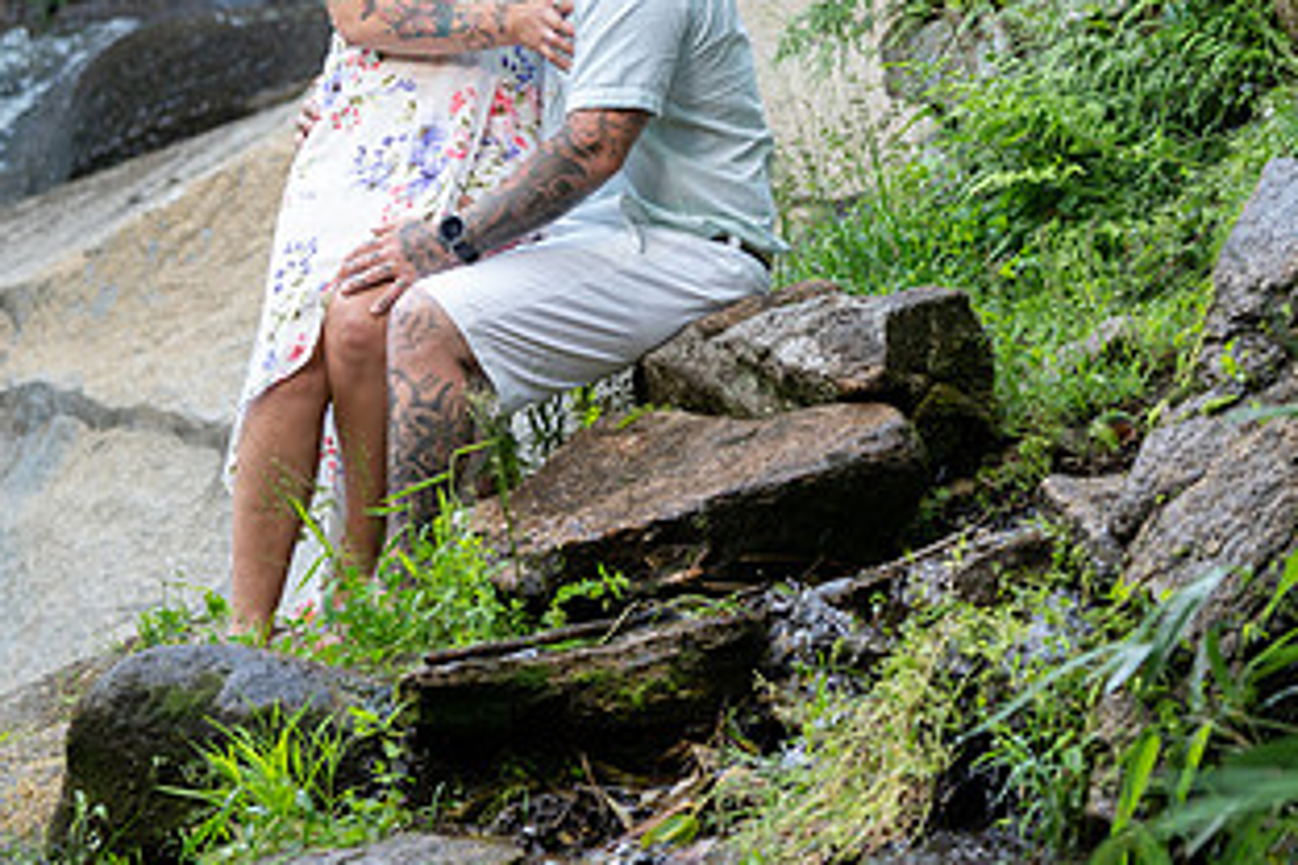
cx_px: 1013
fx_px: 5913
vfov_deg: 8.4
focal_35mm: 164
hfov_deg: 12.5
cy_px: 209
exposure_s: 1/200
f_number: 3.5
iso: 800
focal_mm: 81
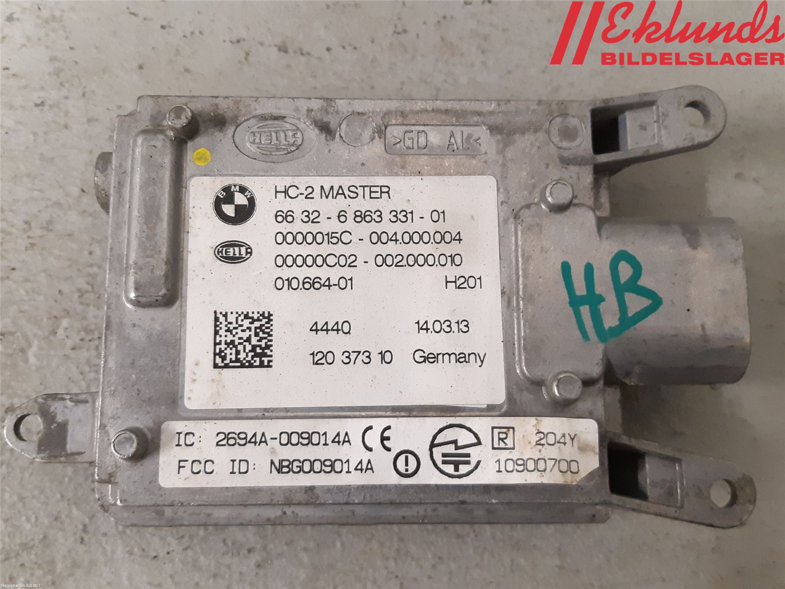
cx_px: 392
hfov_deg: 67.3
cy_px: 294
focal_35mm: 26
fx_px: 590
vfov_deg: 53.1
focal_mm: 3.93
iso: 320
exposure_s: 1/50
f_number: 1.7
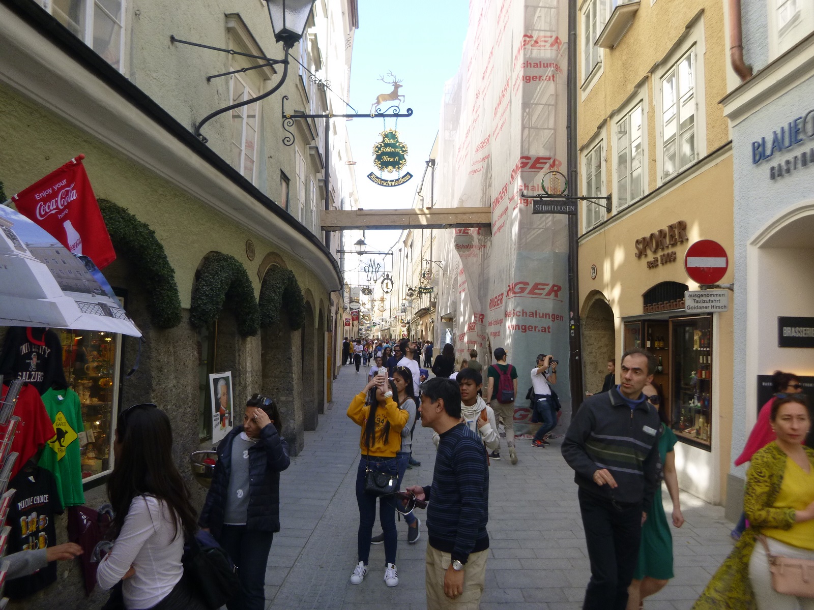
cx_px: 407
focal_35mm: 25
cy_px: 305
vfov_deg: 54.9
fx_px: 588
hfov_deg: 69.4
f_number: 3.9
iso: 100
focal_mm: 4.5
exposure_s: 1/80
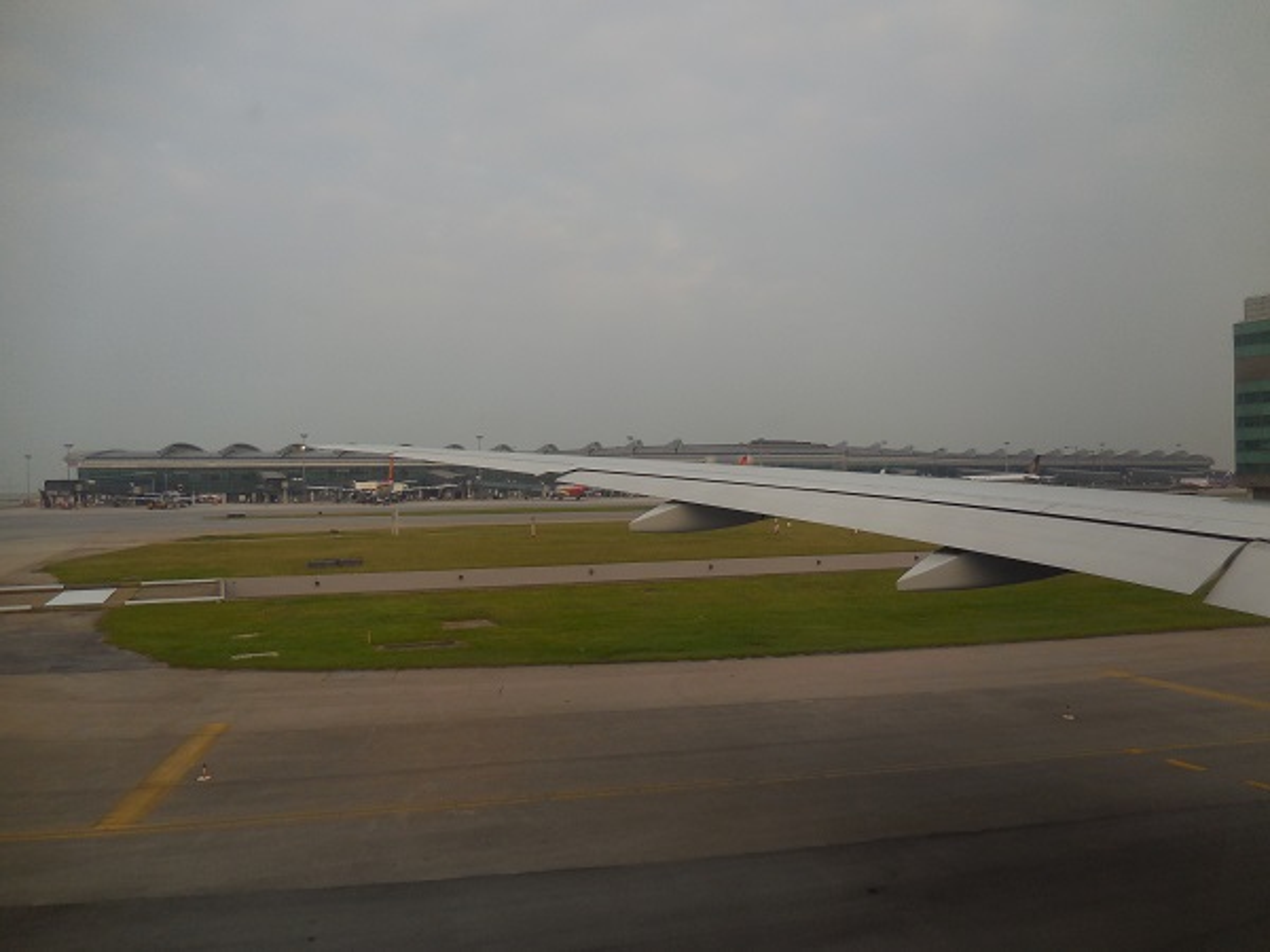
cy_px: 476
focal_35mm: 25
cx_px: 635
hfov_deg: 69.4
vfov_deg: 54.9
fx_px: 917
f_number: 3.3
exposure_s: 1/320
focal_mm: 4.5
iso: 125
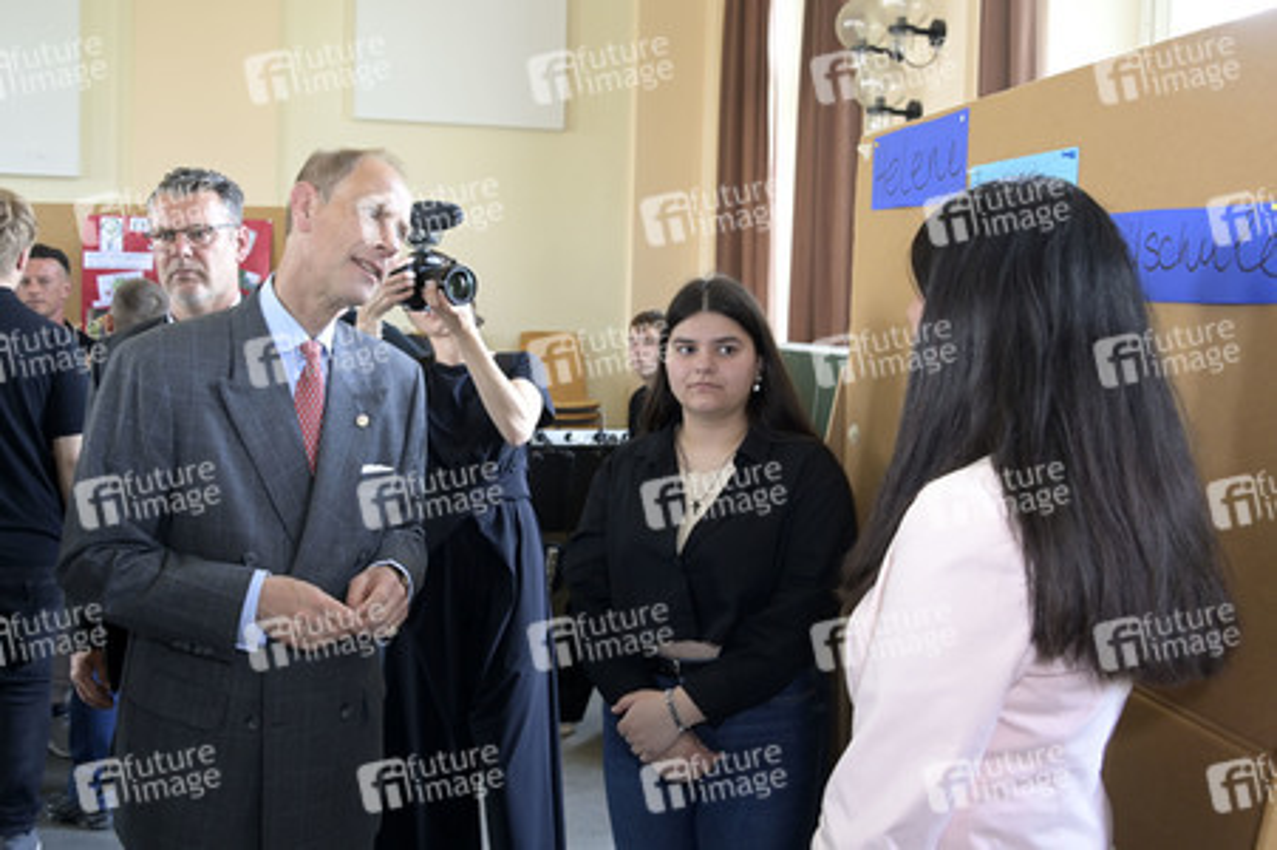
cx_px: 638
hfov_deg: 55.8
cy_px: 425
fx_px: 1205
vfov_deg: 38.8
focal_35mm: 34
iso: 2500
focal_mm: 34
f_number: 5.6
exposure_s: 1/100
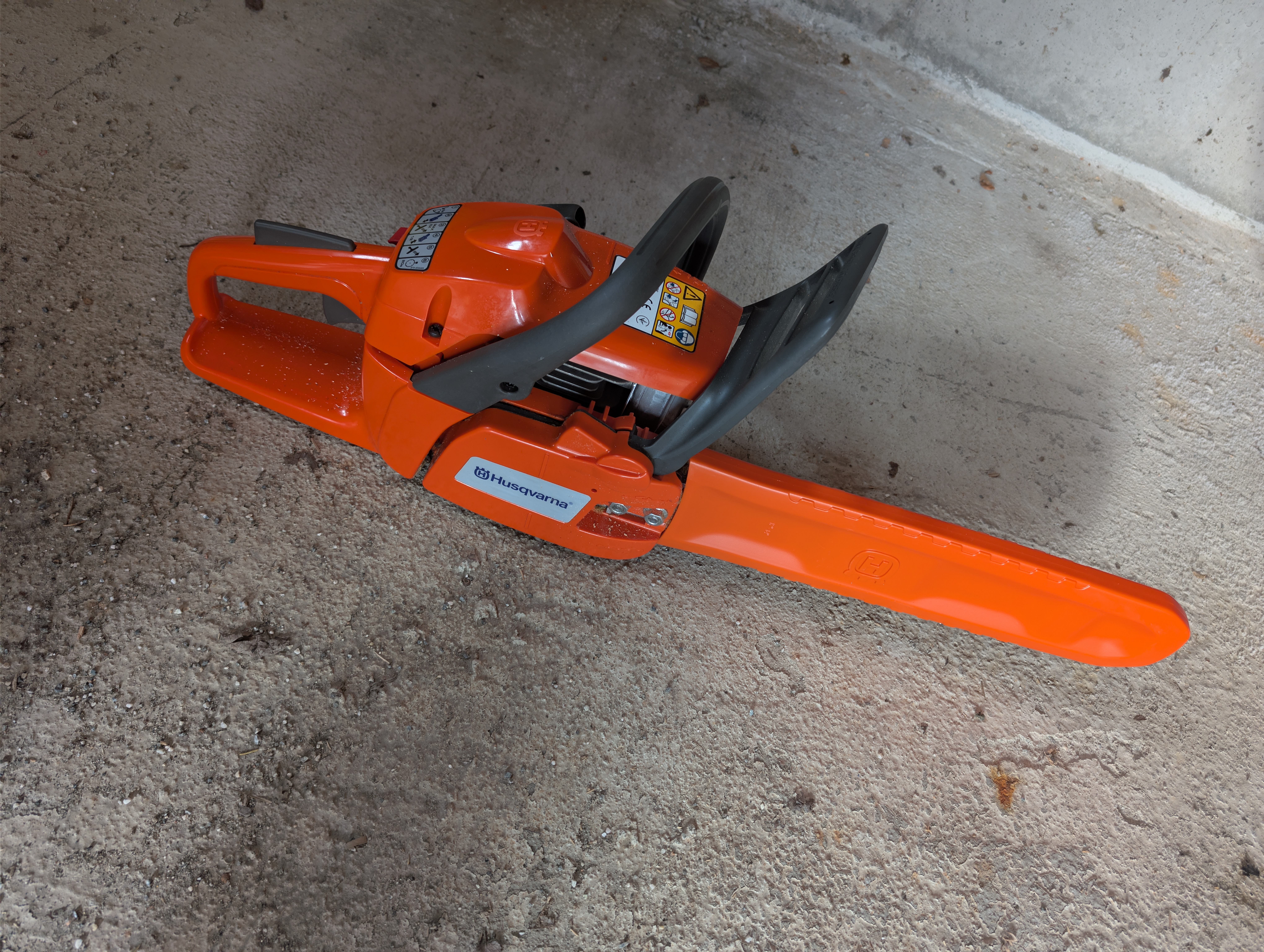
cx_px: 632
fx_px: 878
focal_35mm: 24
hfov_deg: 71.5
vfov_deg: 56.9
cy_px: 476
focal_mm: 6.9
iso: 89
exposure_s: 1/39.2
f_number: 1.68
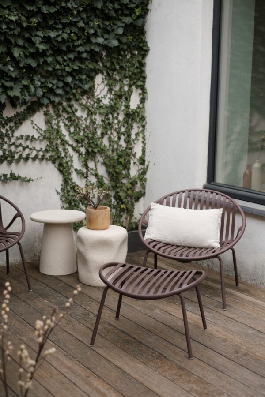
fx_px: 563
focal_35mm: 51
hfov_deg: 26.5
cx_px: 132
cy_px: 198
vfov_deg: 38.9
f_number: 4
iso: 125
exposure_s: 1/56
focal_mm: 34.2
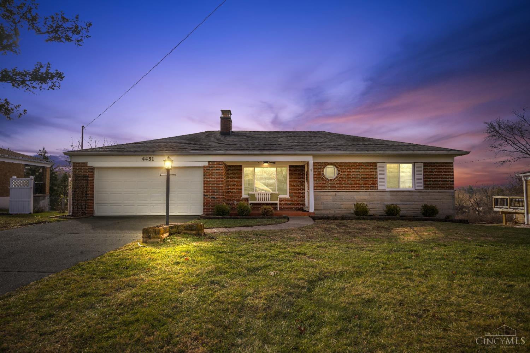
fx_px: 302
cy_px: 176
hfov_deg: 82.6
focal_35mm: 20
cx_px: 265
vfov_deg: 60.7
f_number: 4
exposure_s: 1/640
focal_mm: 20.5
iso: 400
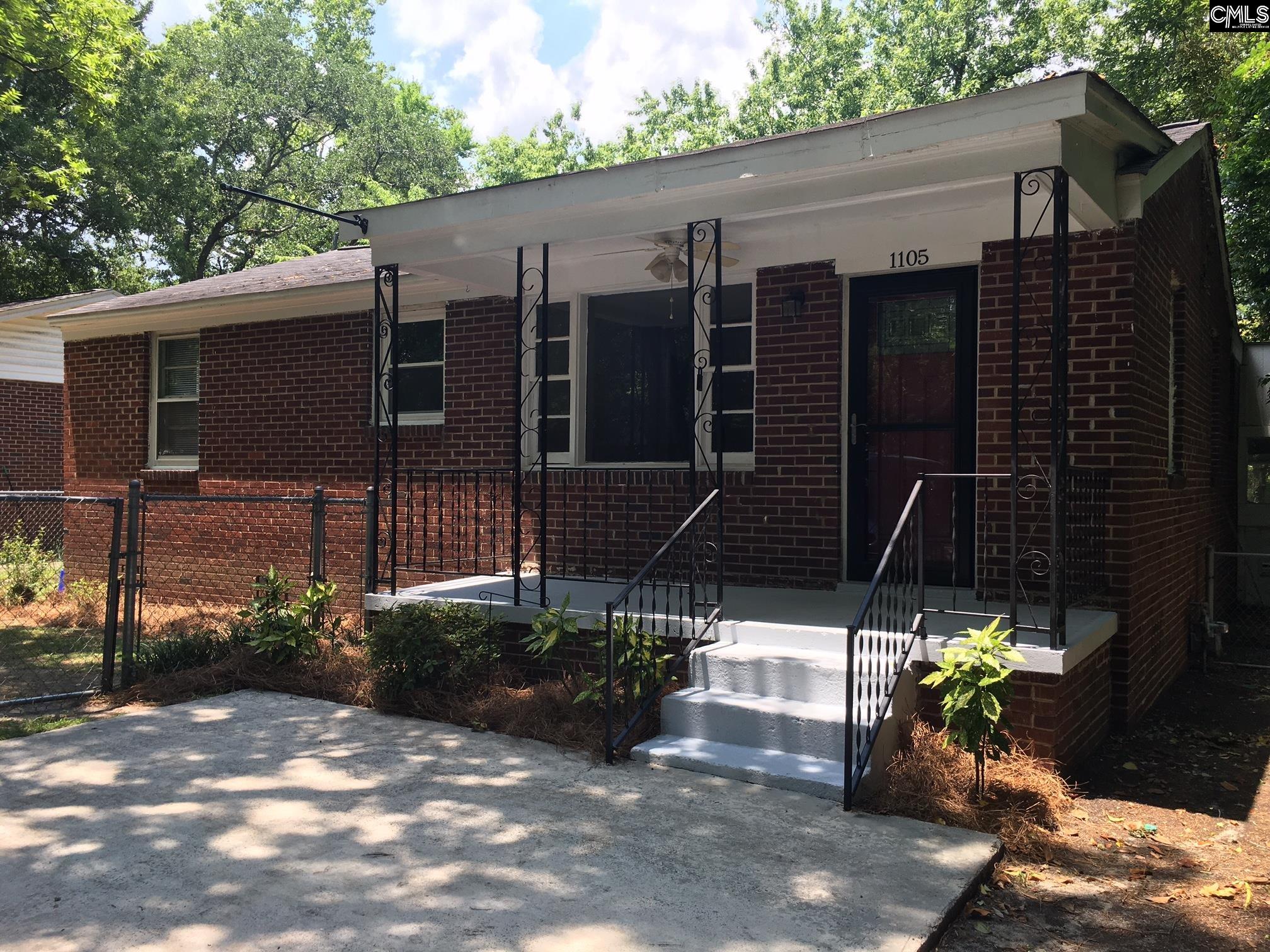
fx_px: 1064
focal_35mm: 29
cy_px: 476
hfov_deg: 61.7
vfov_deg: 48.2
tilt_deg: +0.1
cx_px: 635
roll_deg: -0.3
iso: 25
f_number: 2.2
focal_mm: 4.15
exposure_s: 1/411
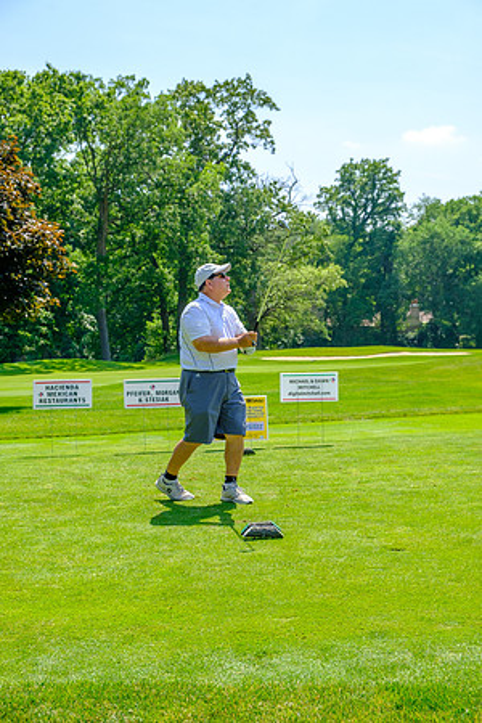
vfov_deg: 36.9
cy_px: 362
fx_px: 1084
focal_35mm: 54
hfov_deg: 25.1
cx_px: 241
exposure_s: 1/320
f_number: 5.6
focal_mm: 35.8
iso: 200
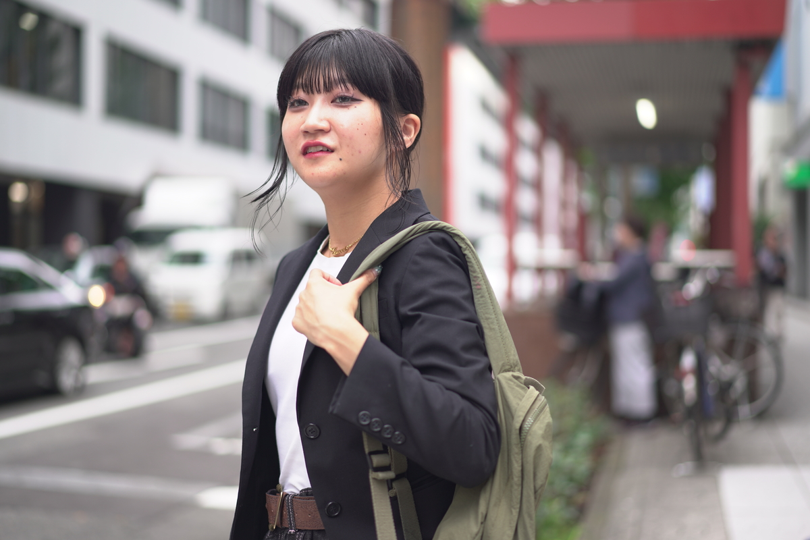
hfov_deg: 36.2
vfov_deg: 24.6
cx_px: 405
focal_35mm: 55
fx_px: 1237
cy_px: 270
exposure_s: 1/400
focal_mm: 55
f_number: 1.8
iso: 100
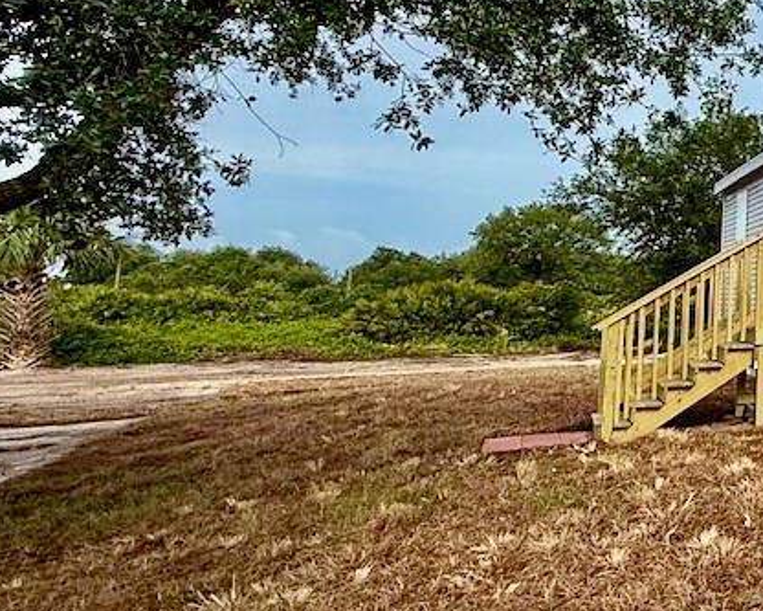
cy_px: 182
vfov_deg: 35.2
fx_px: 949
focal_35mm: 42
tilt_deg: +8.1
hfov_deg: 28.2
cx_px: 1154
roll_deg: -0.1
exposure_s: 1/1901
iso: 50
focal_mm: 2.22
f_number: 2.2
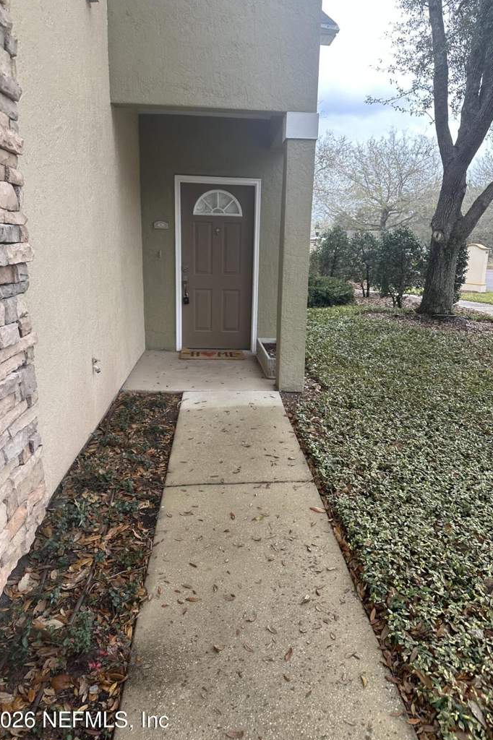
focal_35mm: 26
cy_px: 369
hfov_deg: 49.5
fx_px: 534
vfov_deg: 69.4
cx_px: 259
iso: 80
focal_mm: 6.86
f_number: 1.78
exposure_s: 1/307
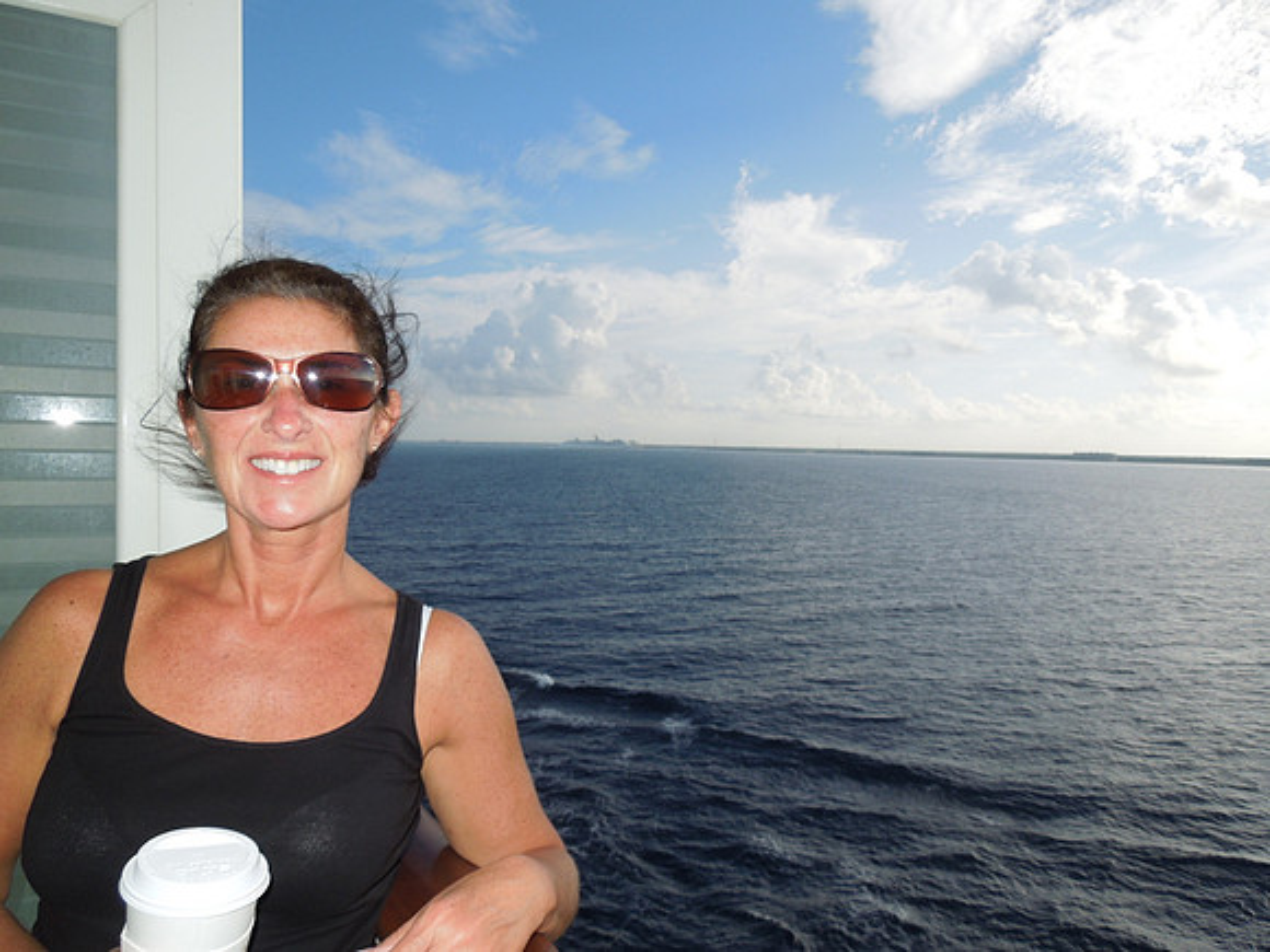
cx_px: 635
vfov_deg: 54.9
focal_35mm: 25
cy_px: 476
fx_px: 917
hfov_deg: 69.4
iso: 100
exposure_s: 1/1250
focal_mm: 4.5
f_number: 3.3
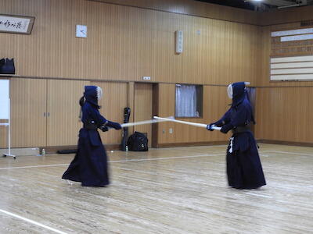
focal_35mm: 65
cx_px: 156
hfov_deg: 29.8
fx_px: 588
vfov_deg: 22.6
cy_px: 117
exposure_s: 1/20
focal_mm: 11.6
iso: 400
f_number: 4.2
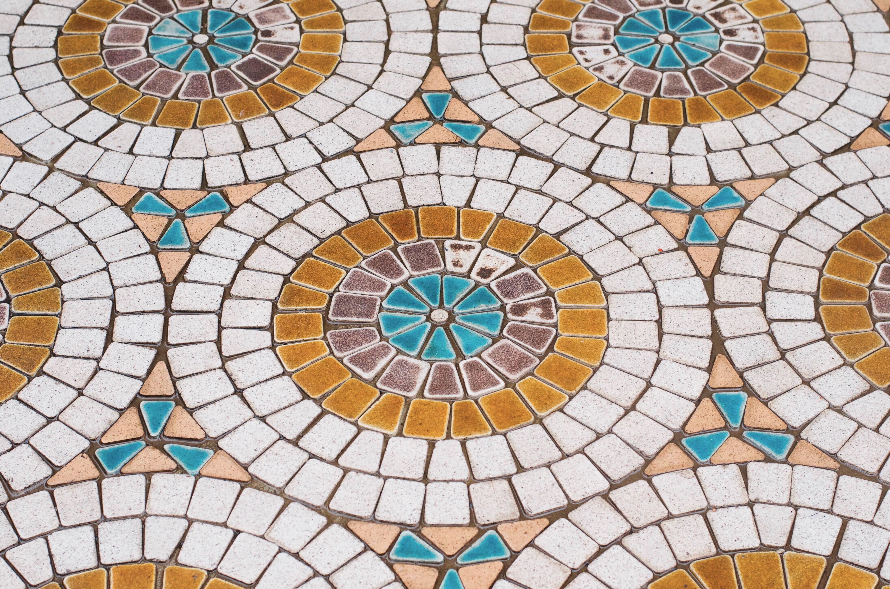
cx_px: 445
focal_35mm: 75
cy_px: 294
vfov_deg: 18.1
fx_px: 1850
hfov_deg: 27.0
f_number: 5.6
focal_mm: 50
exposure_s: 1/100
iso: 1250
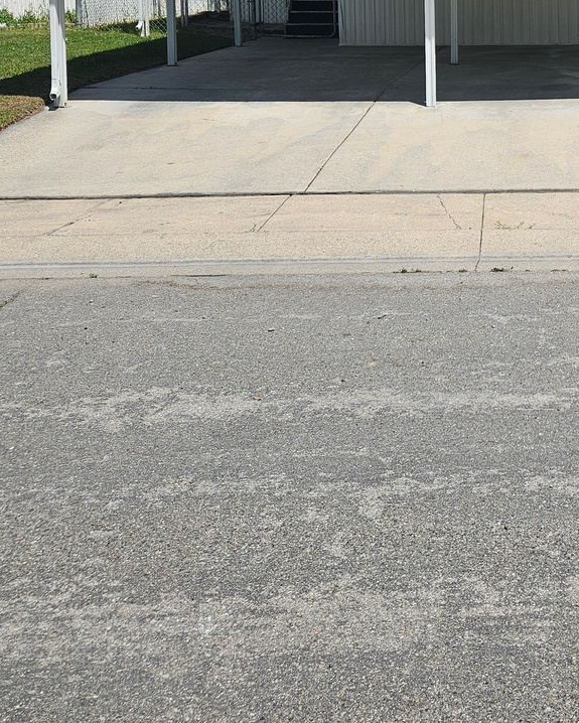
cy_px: 79
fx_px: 1028
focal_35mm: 48
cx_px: 566
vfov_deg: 36.5
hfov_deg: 29.6
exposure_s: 1/2929
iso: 25
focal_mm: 5.4
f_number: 1.8
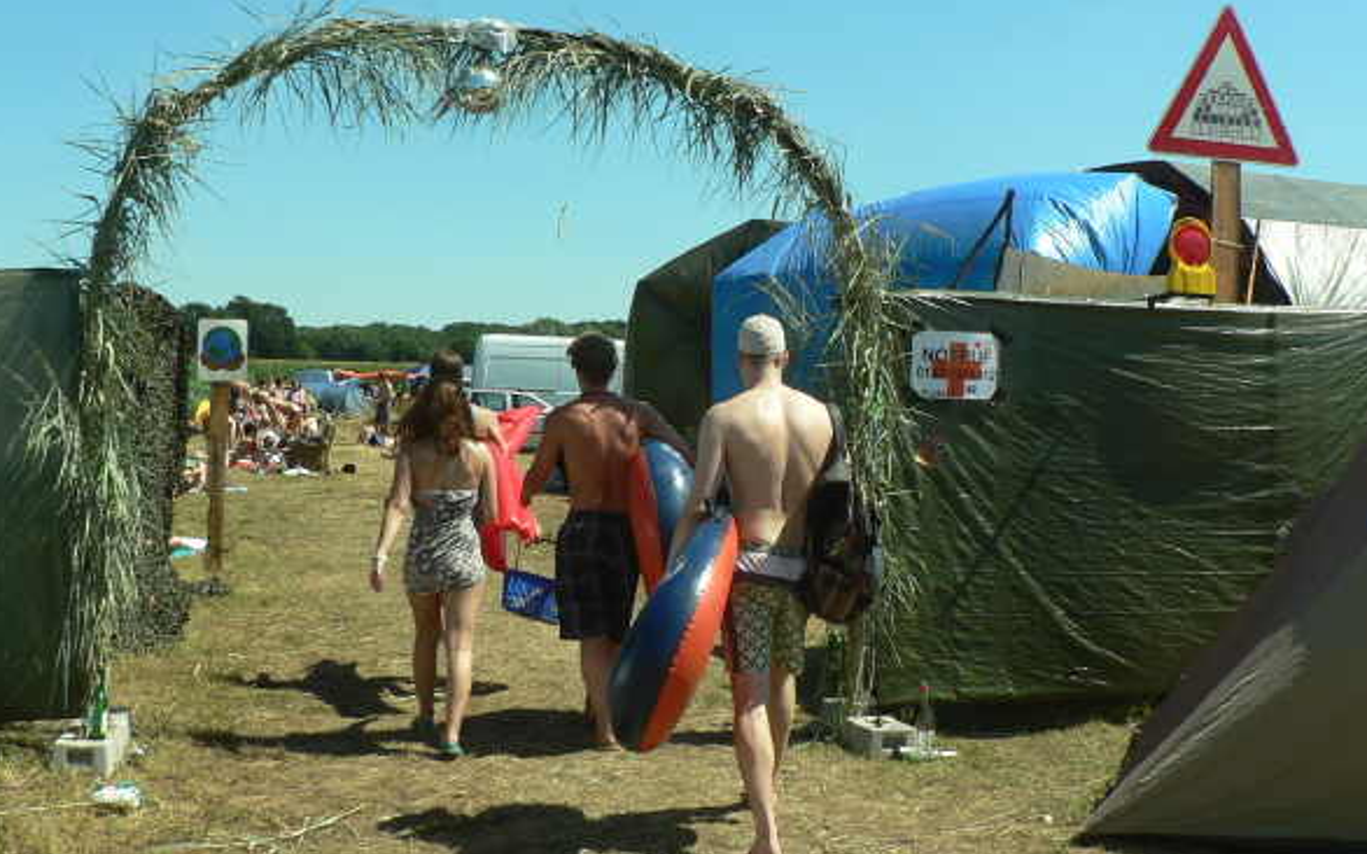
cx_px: 686
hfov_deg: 51.6
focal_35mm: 38
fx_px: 1415
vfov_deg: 33.6
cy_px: 408
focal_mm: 6
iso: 64
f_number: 4.5
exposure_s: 1/400
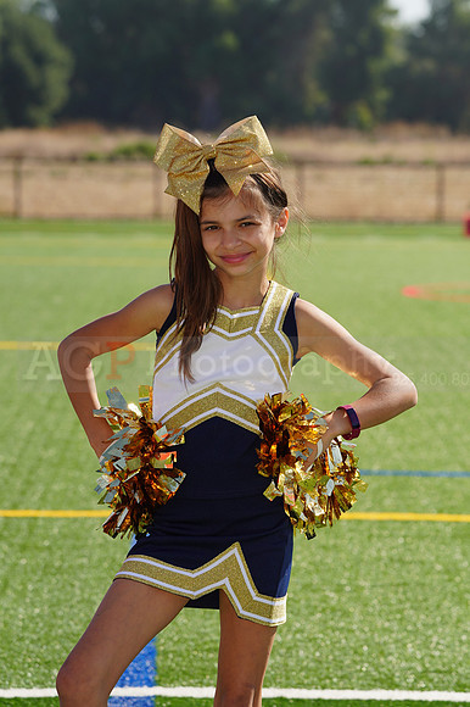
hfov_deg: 7.2
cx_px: 235
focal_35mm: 190
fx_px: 3725
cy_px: 354
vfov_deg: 10.8
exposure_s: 1/250
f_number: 9
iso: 100
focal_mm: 190
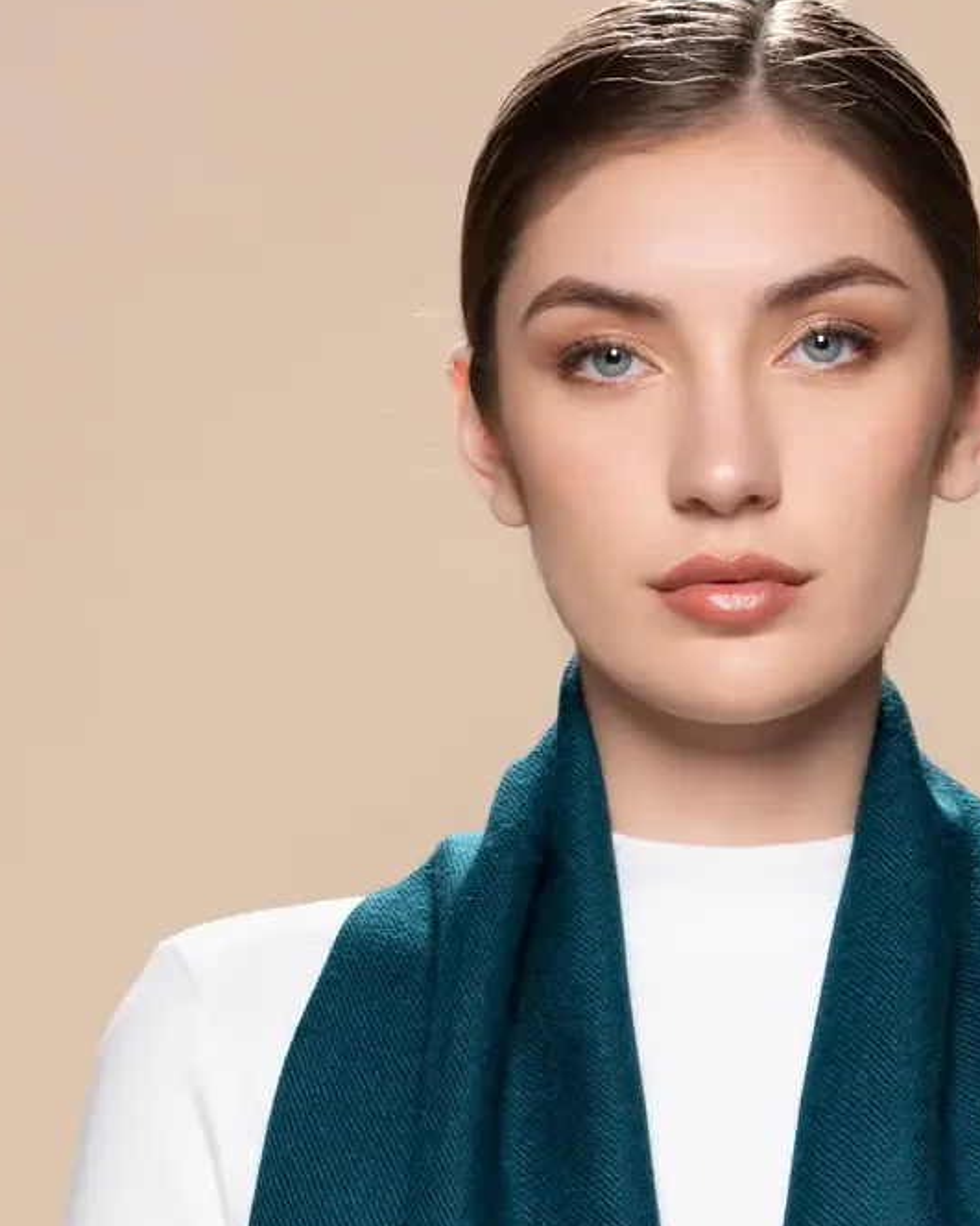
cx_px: 745
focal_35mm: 217
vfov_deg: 8.7
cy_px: 1957
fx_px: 7869
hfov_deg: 7.1
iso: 100
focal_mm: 60
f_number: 6.3
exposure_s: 1/200
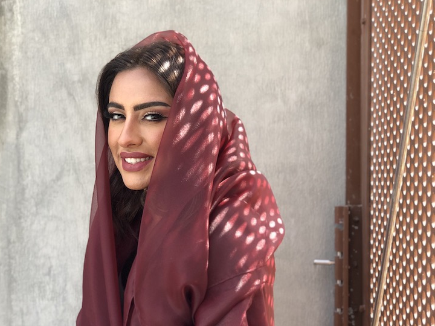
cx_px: 239
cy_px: 201
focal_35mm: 65
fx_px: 817
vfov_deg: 22.5
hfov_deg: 29.8
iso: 20
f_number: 2.4
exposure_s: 1/120
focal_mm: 6
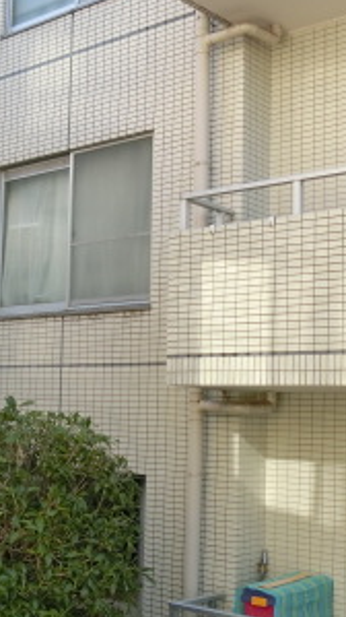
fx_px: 914
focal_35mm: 56
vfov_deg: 37.2
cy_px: 338
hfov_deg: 21.3
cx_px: 97
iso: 80
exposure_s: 1/250
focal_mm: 4.24
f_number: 3
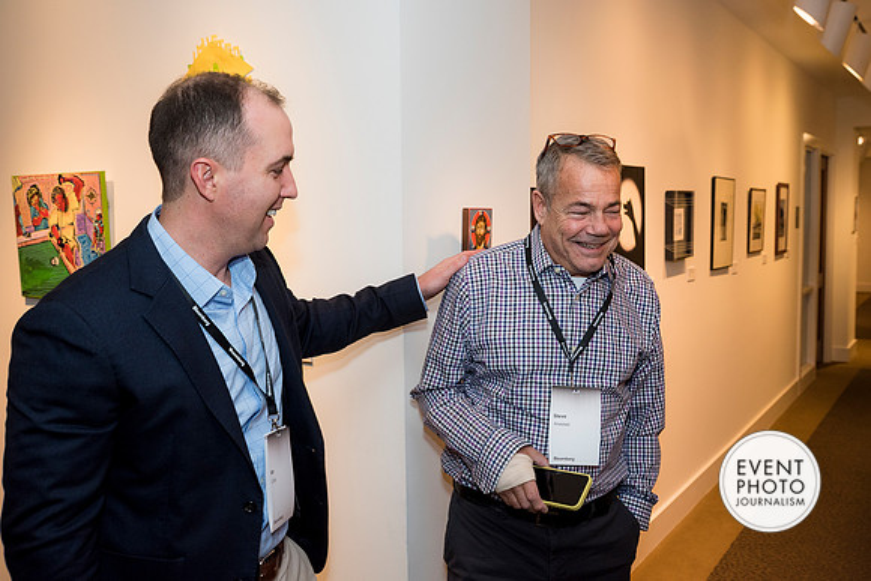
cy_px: 279
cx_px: 453
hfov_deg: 56.6
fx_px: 808
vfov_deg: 39.5
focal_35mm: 33
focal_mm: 32
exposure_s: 1/125
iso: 800
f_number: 5
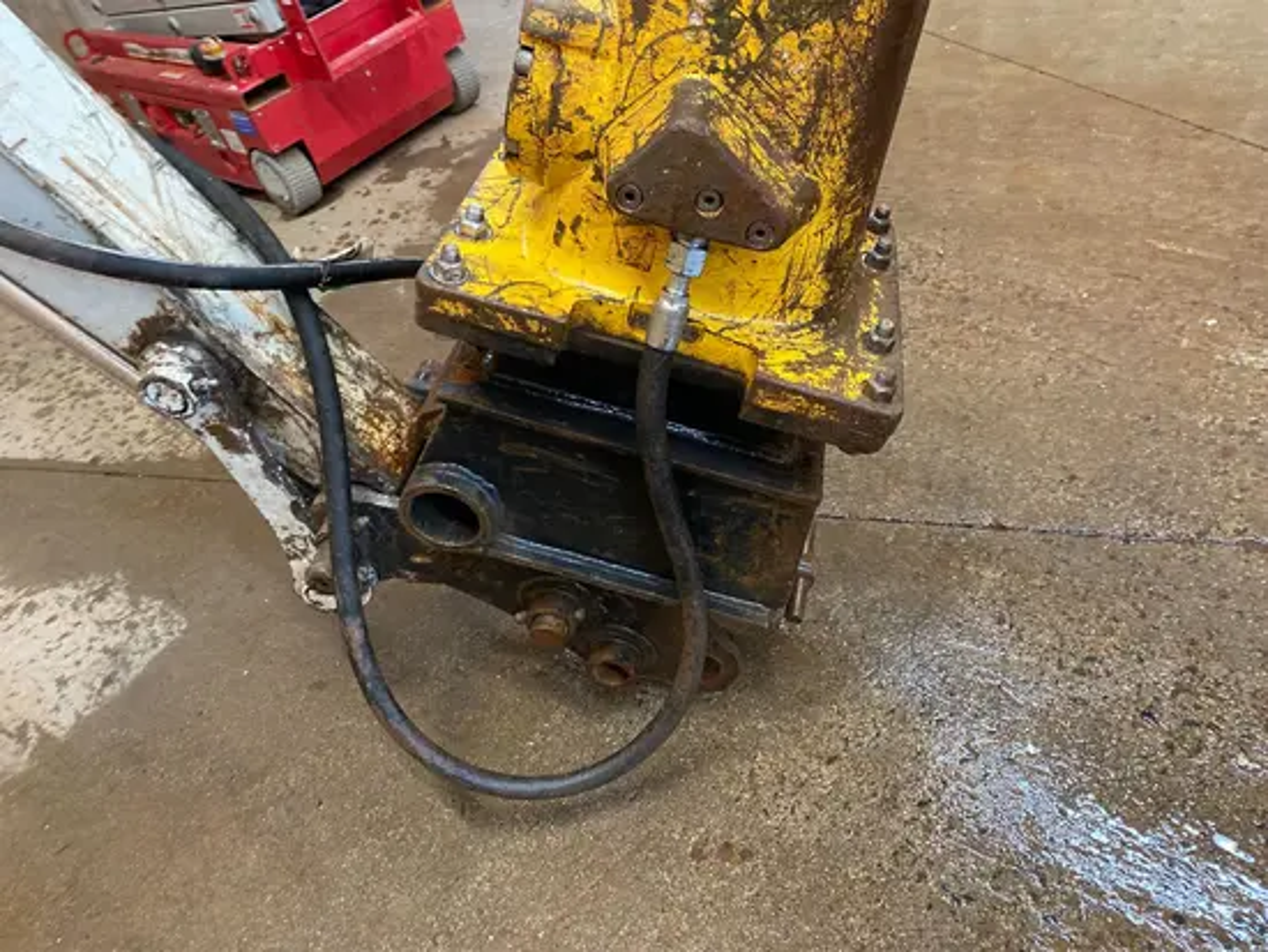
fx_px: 953
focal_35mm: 26
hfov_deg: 67.3
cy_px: 476
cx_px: 634
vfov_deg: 53.1
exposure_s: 1/40
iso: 400
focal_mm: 4.25
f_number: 1.8
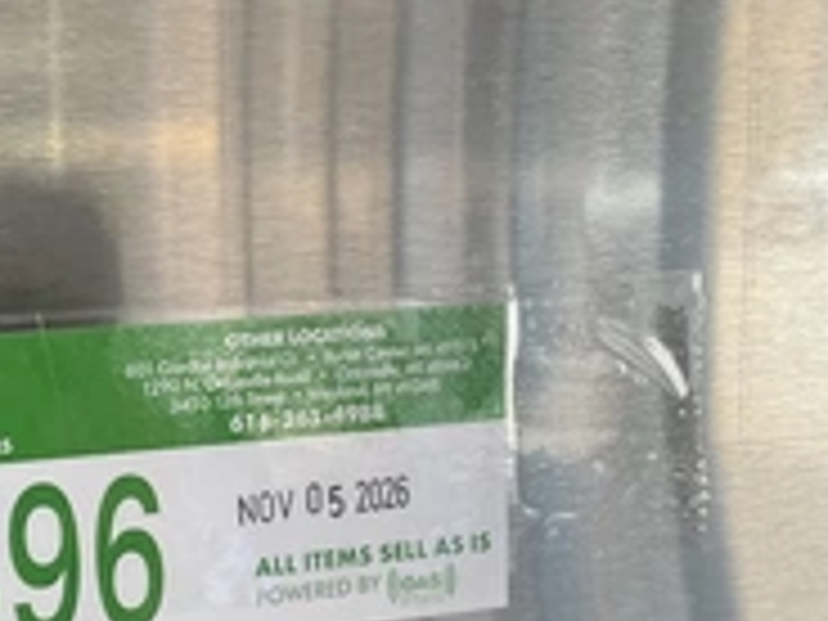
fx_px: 1507
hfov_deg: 29.4
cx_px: 72
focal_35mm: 63
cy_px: 477
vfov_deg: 23.0
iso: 50
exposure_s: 1/120
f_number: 1.8
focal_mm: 3
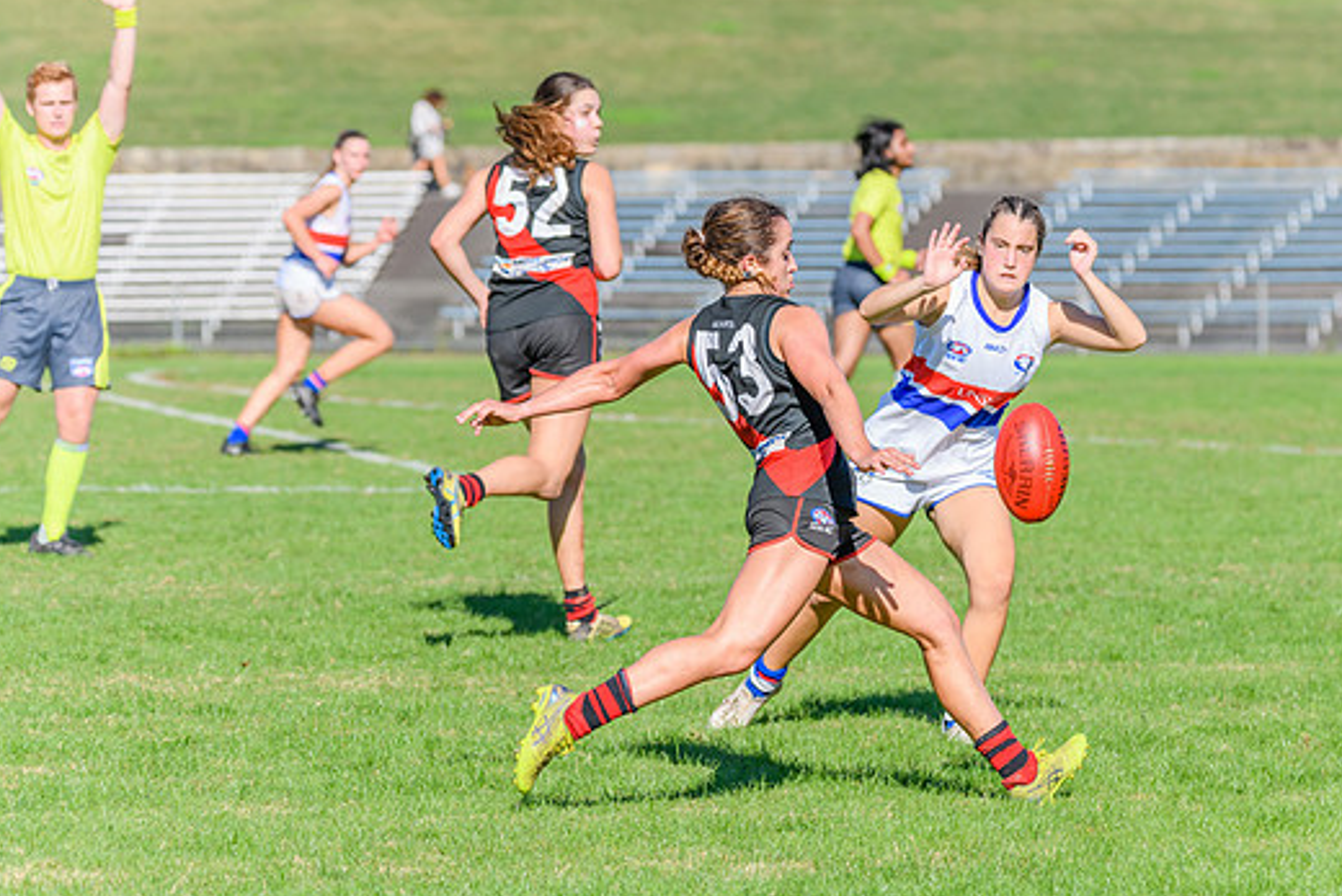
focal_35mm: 257
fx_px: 9582
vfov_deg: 5.4
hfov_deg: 8.0
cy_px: 432
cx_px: 755
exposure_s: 1/1600
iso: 640
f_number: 8
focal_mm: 220
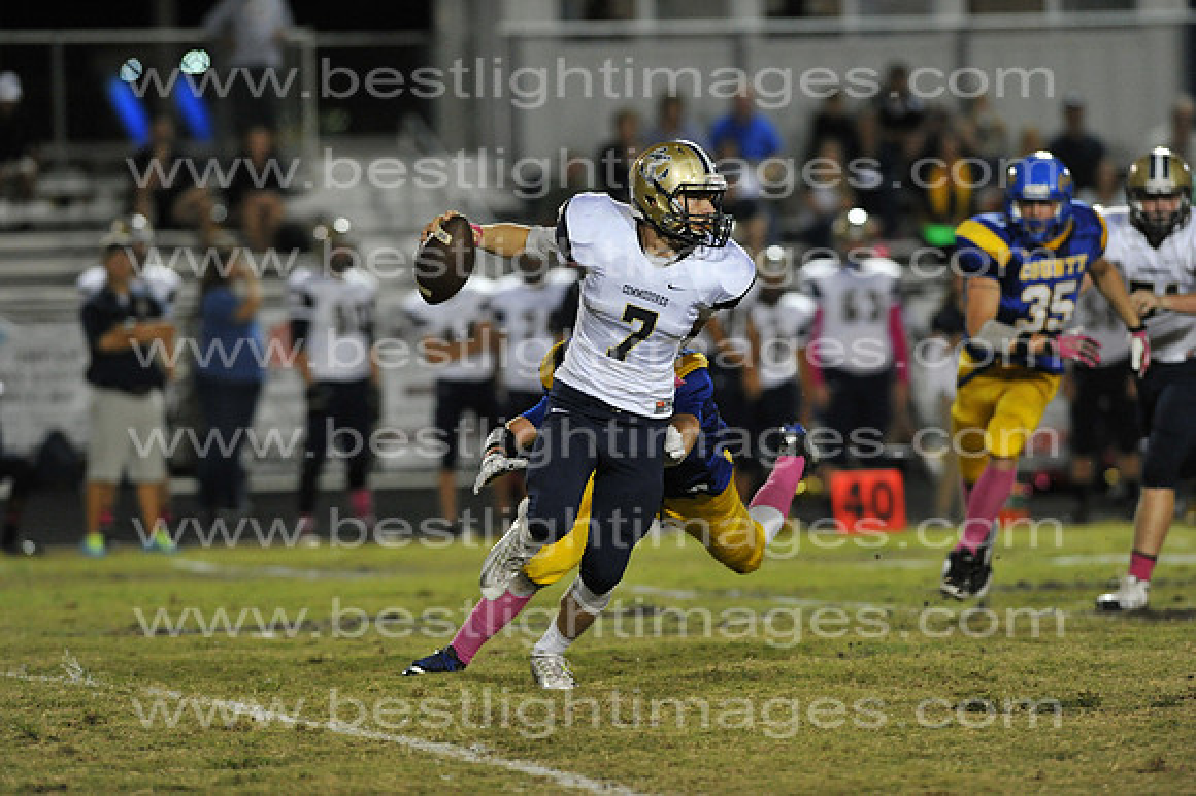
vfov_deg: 4.6
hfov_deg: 6.9
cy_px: 398
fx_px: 9961
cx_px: 598
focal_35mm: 300
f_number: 4
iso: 5000
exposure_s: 1/500
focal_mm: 300
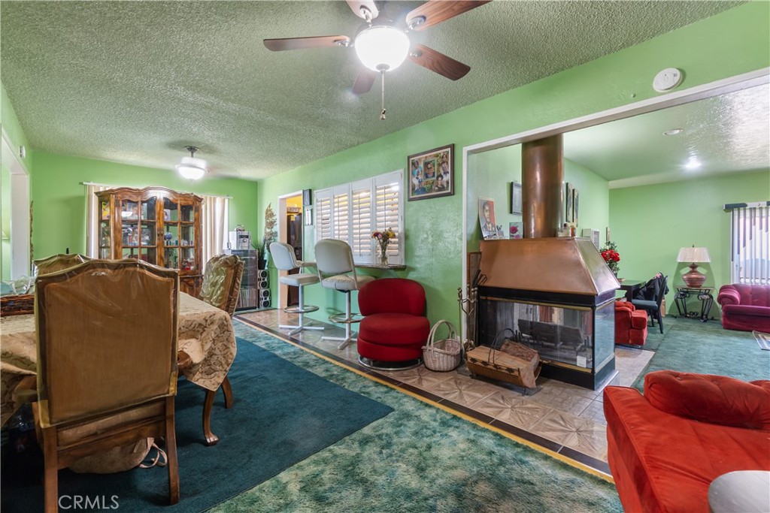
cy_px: 256
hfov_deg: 100.4
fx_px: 321
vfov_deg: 77.3
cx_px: 385
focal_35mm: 15
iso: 400
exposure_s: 1.3
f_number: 8
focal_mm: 10
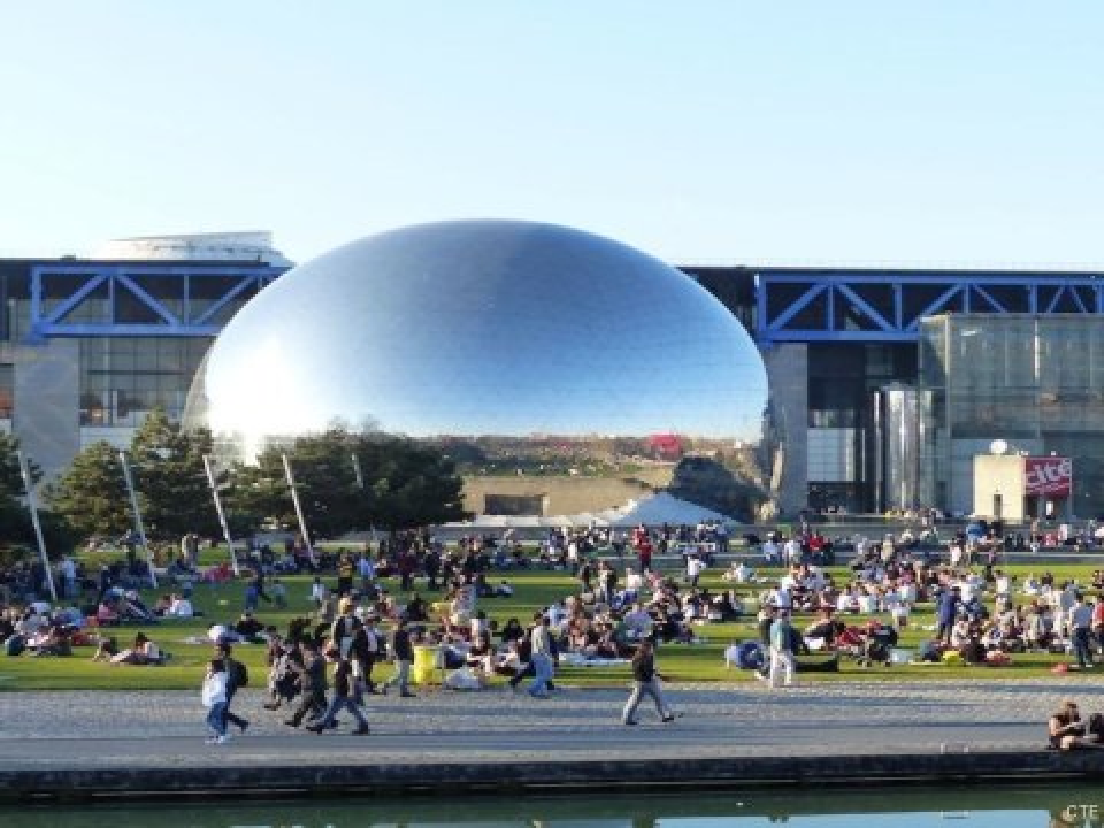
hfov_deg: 26.7
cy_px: 414
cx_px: 552
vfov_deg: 20.2
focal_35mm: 73
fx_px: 2328
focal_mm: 10.9
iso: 160
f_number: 4
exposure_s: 1/320
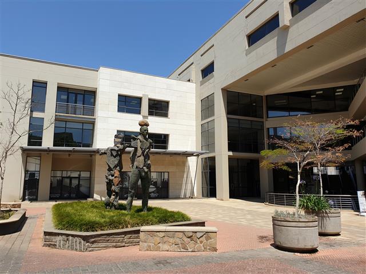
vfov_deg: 53.1
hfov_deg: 67.3
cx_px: 183
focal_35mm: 26
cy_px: 137
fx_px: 275
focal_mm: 4.3
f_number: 2.4
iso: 50
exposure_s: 1/1555
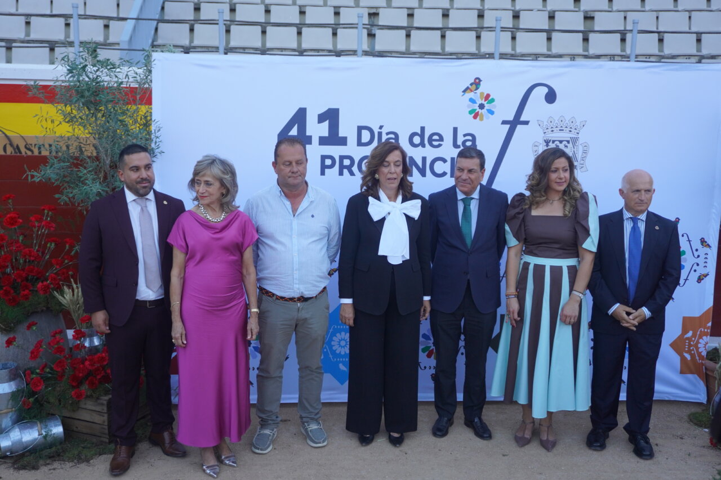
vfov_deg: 38.4
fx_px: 691
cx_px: 360
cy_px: 240
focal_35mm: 34
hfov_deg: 55.1
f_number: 4
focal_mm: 23
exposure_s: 1/160
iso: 320
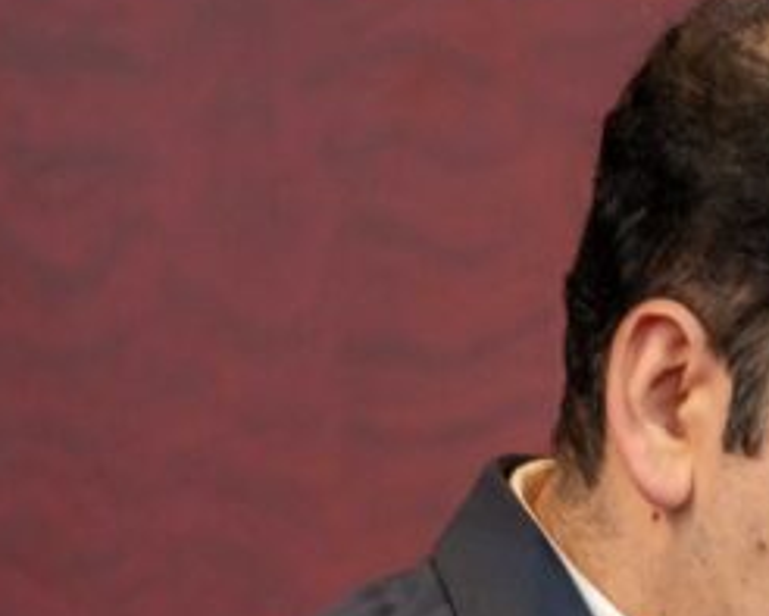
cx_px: 916
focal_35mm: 712
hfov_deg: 2.7
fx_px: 16211
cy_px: 771
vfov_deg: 2.2
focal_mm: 182
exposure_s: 1/125
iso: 2500
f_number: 2.8
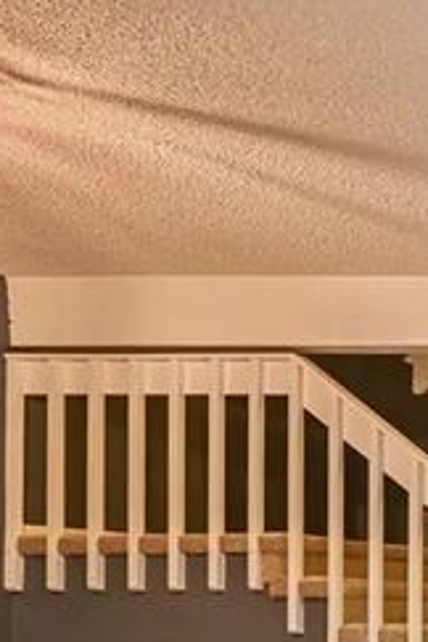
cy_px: 581
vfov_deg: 32.2
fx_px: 1052
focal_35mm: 59
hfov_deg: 13.9
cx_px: 1086
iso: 400
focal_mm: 14
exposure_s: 1/6
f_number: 9
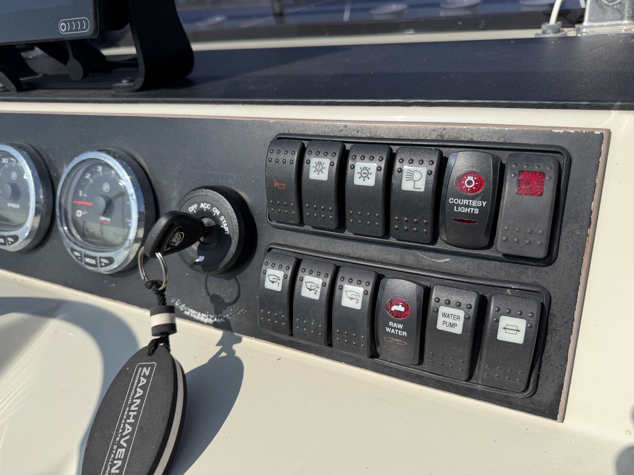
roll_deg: +3.8
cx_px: 317
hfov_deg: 71.6
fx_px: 440
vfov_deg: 56.8
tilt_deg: -26.4
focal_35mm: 24
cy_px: 238
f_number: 1.78
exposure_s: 1/5319
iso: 80
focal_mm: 6.76
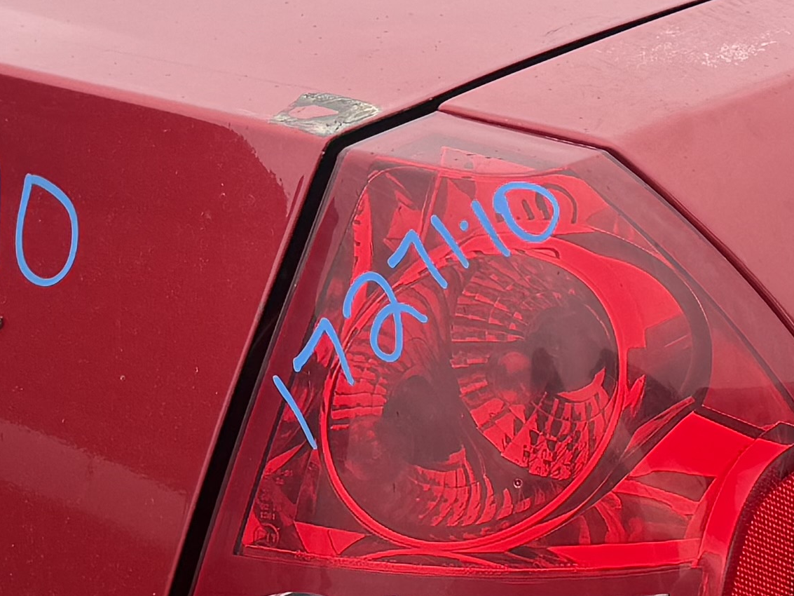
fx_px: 2776
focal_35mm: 121
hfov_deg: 16.2
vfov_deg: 12.2
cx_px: 540
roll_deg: -0.3
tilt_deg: -18.8
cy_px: 446
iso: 80
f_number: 1.78
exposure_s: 1/750
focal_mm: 6.76
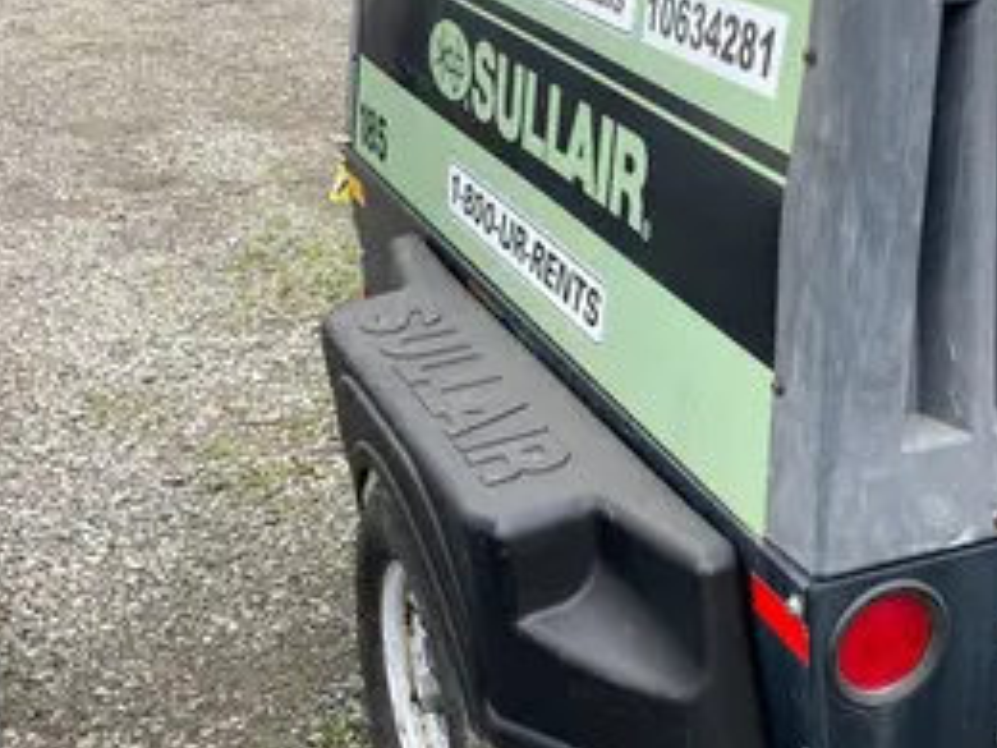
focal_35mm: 55
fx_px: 1584
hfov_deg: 34.0
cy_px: 416
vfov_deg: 26.5
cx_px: 790
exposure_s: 1/176
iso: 32
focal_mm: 4.25
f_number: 1.8
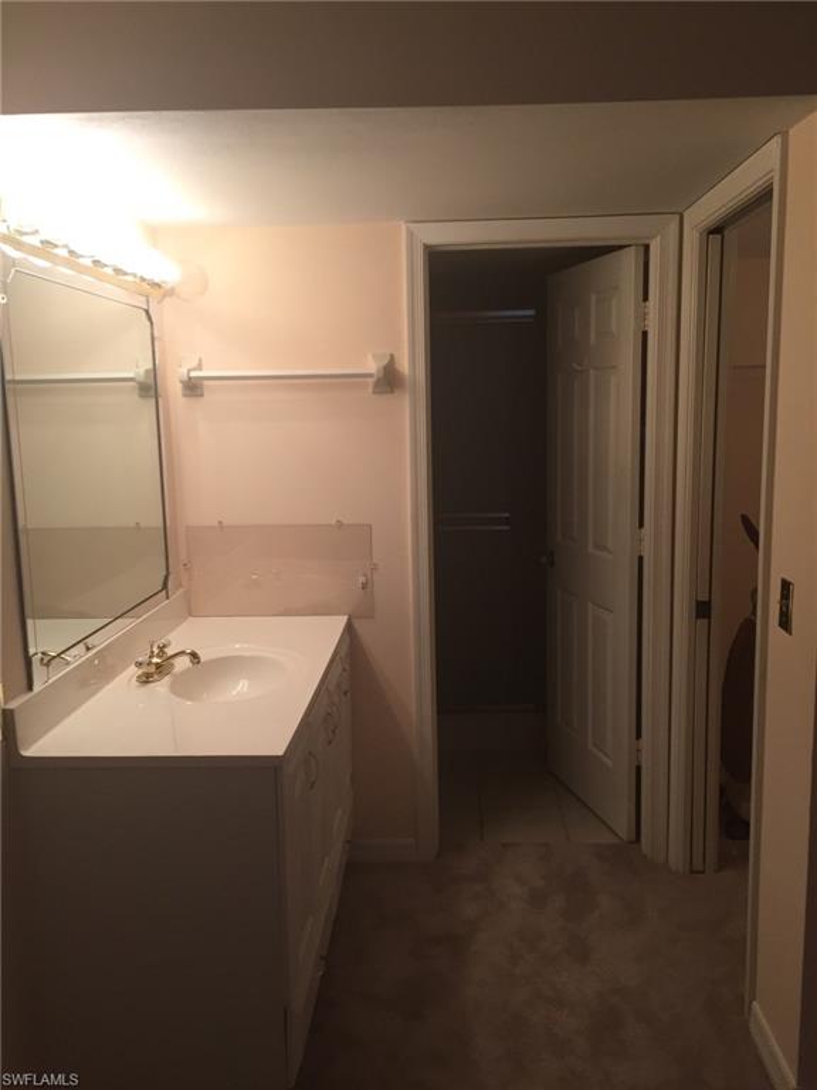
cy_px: 545
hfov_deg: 48.2
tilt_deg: -10.6
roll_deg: +1.5
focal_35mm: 29
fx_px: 913
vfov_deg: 61.7
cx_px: 408
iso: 32
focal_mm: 4.15
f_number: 2.2
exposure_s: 1/40
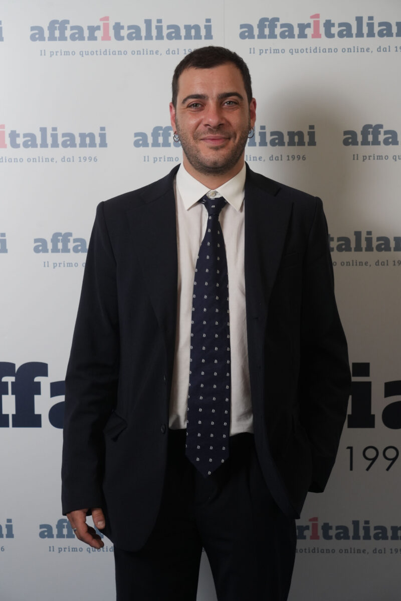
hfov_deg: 20.6
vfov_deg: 30.5
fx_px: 1103
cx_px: 200
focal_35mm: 66
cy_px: 300
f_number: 7.1
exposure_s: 1/160
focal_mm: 66
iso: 1600
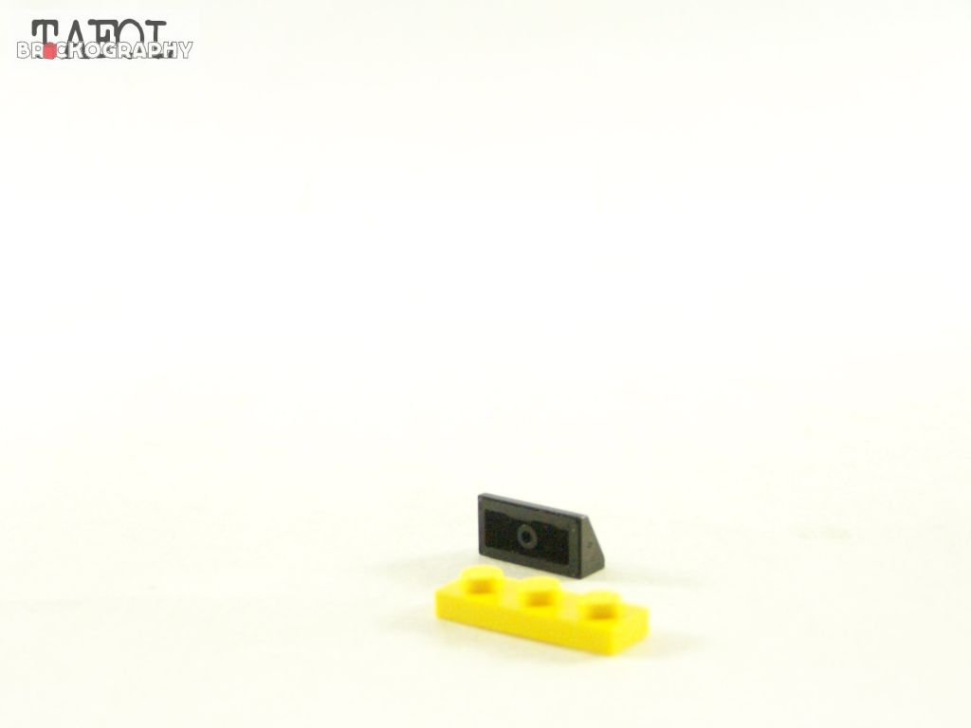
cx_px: 486
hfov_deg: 30.3
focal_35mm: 64
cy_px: 364
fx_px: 1795
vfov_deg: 22.9
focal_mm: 10.7
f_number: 3.2
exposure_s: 1/60
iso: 400
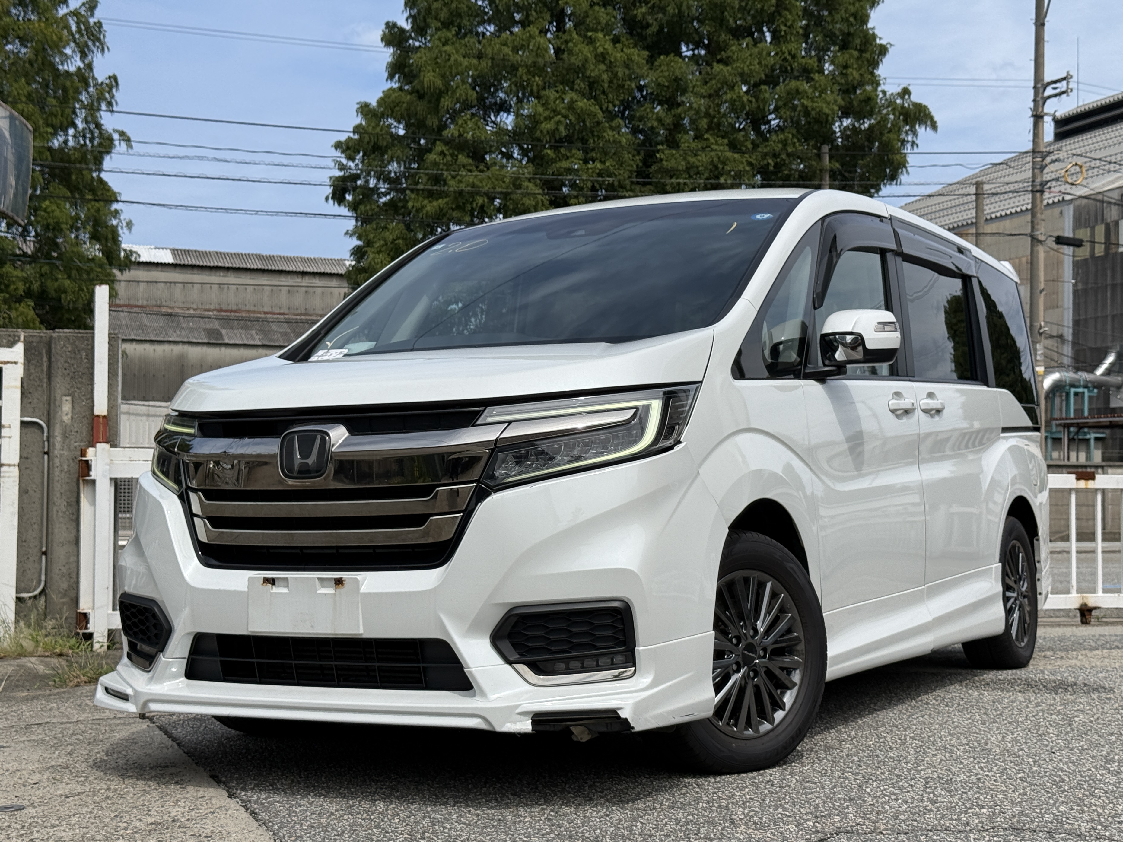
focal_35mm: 52
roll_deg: -0.2
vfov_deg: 28.0
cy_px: 432
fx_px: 1687
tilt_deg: +1.3
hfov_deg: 36.8
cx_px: 571
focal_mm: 6.76
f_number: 1.78
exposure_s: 1/7874
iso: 64
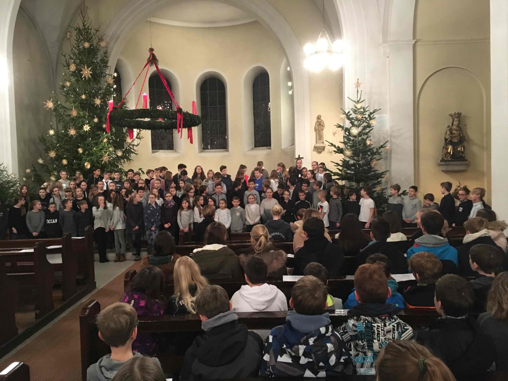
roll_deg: +2.4
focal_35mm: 29
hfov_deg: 61.7
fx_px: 426
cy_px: 190
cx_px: 254
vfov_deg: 48.2
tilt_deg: -1.8
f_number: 2.2
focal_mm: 4.15
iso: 250
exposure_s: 1/17
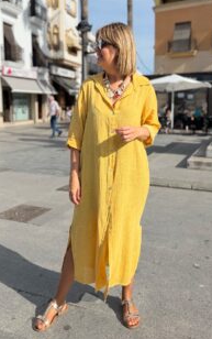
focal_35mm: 33
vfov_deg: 57.3
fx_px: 304
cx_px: 110
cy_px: 124
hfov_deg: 38.4
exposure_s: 1/8130
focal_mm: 6.76
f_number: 1.78
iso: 80
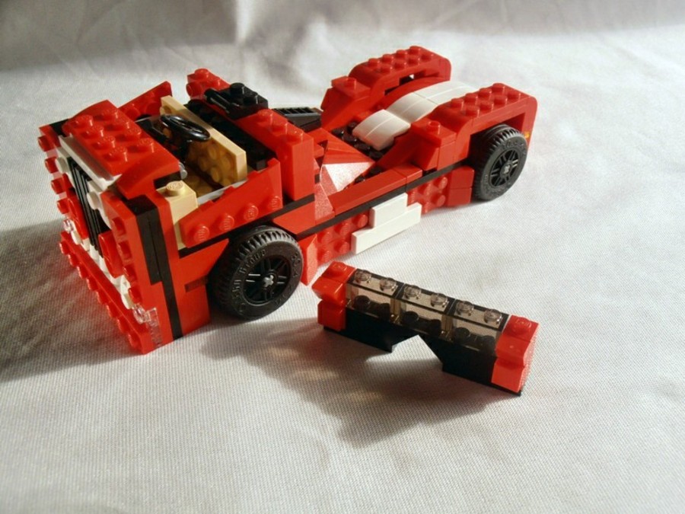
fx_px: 732
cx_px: 342
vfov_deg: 38.7
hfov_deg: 50.1
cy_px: 257
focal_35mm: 37
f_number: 3.9
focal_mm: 6.61
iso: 80
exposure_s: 1/250
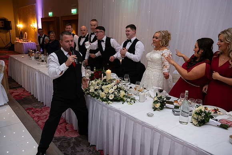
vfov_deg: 42.3
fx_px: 200
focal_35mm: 31
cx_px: 116
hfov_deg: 60.3
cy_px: 78
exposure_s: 1/160
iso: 1000
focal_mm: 31
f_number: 3.5
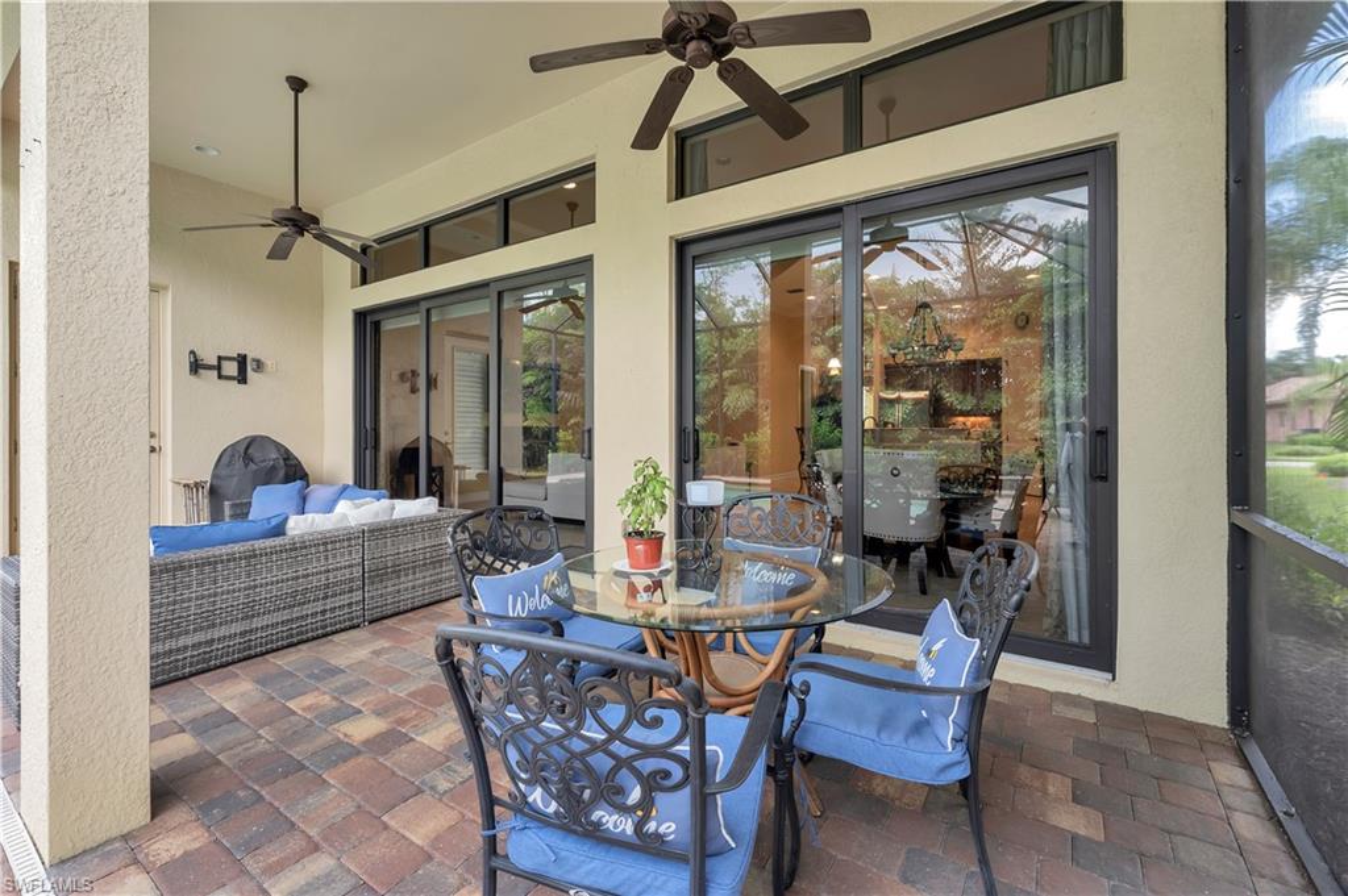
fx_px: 524
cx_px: 674
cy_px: 448
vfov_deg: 81.1
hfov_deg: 104.3
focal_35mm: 14
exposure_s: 1/3
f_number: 11
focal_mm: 14
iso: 160
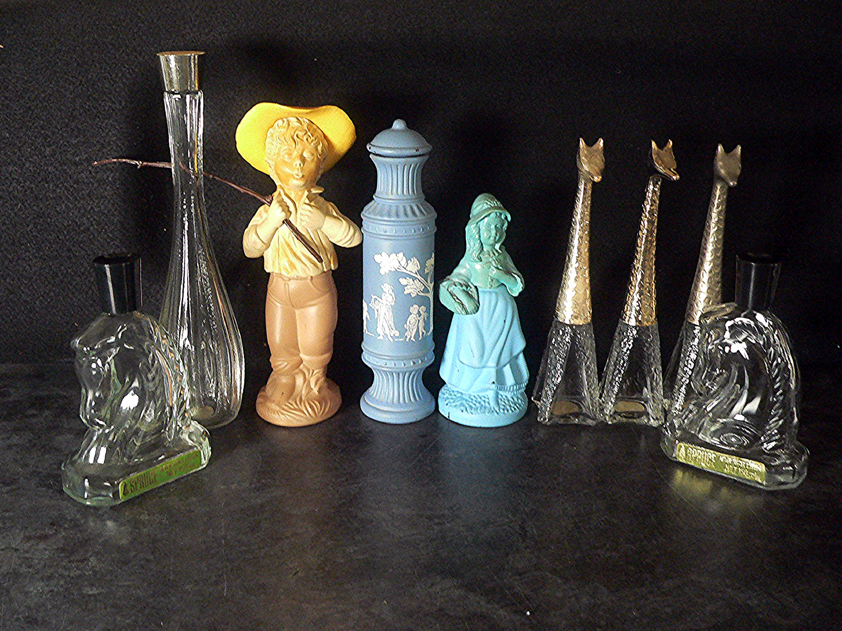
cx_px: 421
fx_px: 876
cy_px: 316
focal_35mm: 36
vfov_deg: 39.7
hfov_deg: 51.4
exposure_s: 1/8
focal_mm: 6
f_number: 2.8
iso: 400
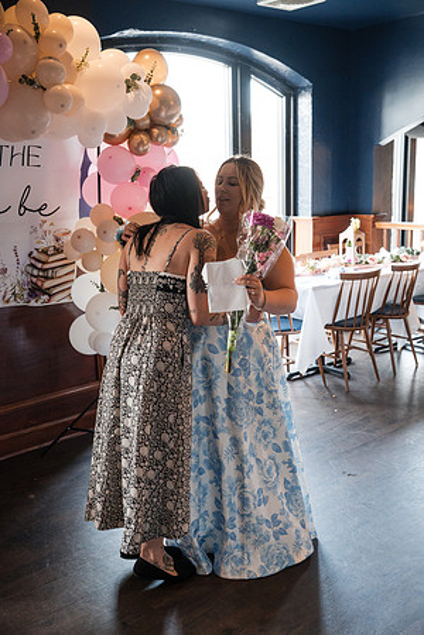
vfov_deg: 49.6
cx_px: 212
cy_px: 318
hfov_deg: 34.2
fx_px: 689
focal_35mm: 39
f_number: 4
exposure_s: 1/250
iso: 3200
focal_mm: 39
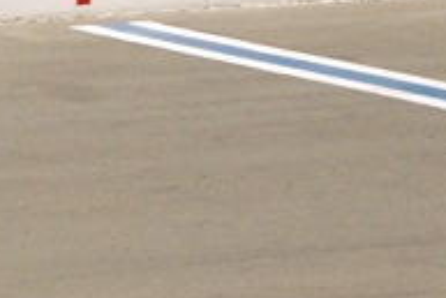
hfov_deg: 3.9
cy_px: -143
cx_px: -278
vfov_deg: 2.6
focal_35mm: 522
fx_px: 6467
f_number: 22
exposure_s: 1/1600
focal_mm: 105
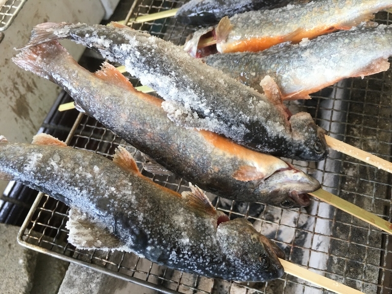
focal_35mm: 29
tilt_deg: -61.4
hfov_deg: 61.7
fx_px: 328
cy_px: 147
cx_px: 196
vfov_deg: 48.2
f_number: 2.2
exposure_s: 1/30
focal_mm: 4.15
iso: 32
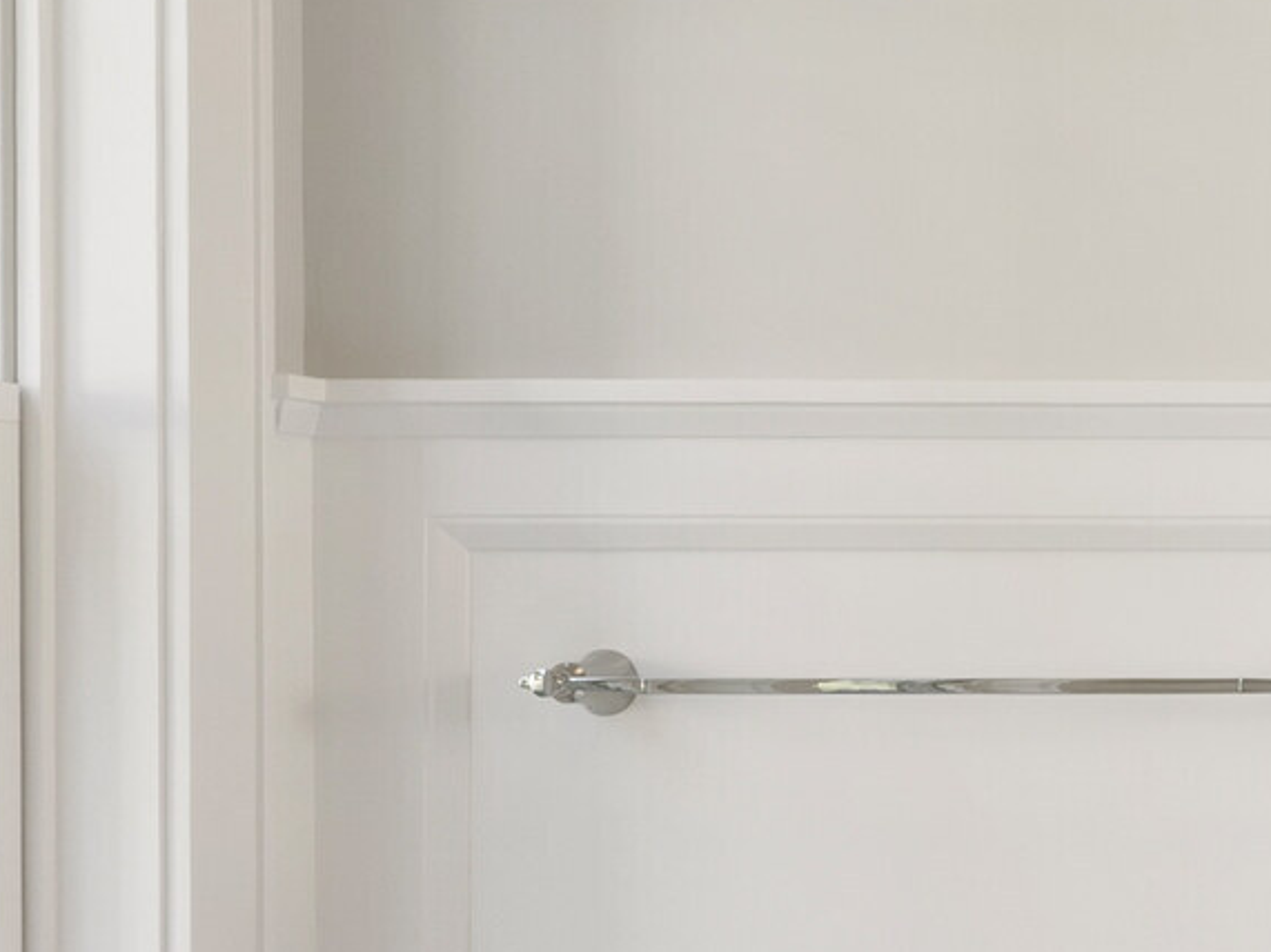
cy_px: 678
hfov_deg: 17.9
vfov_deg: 16.7
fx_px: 3230
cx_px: 2266
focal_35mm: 88
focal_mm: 17
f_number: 8
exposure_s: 1/15
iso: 320
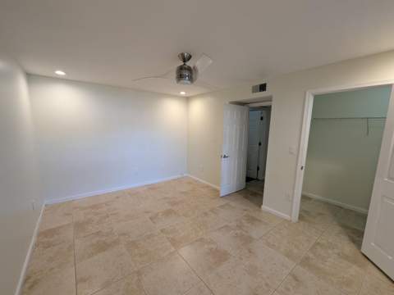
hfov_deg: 106.2
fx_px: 148
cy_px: 148
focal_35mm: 13
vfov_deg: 89.9
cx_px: 197
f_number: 2.2
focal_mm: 1.95
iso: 60
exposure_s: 1/24
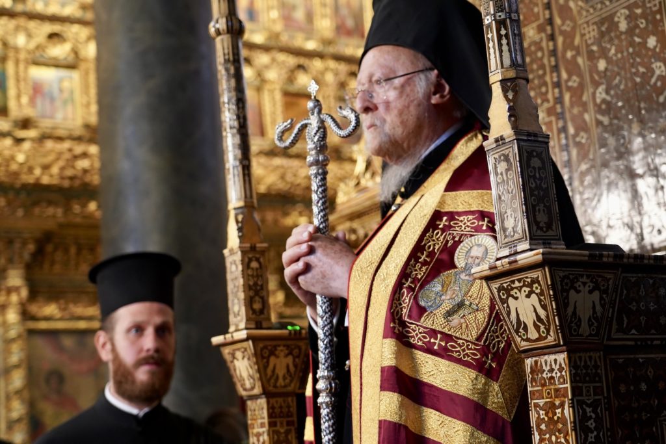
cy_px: 222
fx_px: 1055
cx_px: 333
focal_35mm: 57
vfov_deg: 23.8
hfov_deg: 35.0
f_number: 4
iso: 3200
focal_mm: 57
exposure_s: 1/60
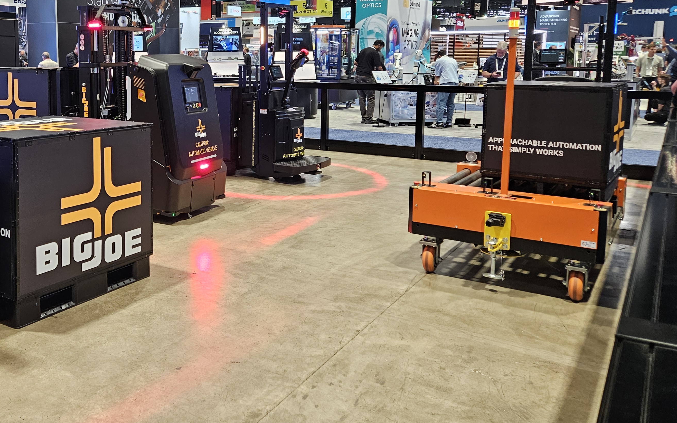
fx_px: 683
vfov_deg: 34.0
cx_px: 177
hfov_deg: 50.8
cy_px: 131
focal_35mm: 37
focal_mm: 5.4
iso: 320
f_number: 1.8
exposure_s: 1/120
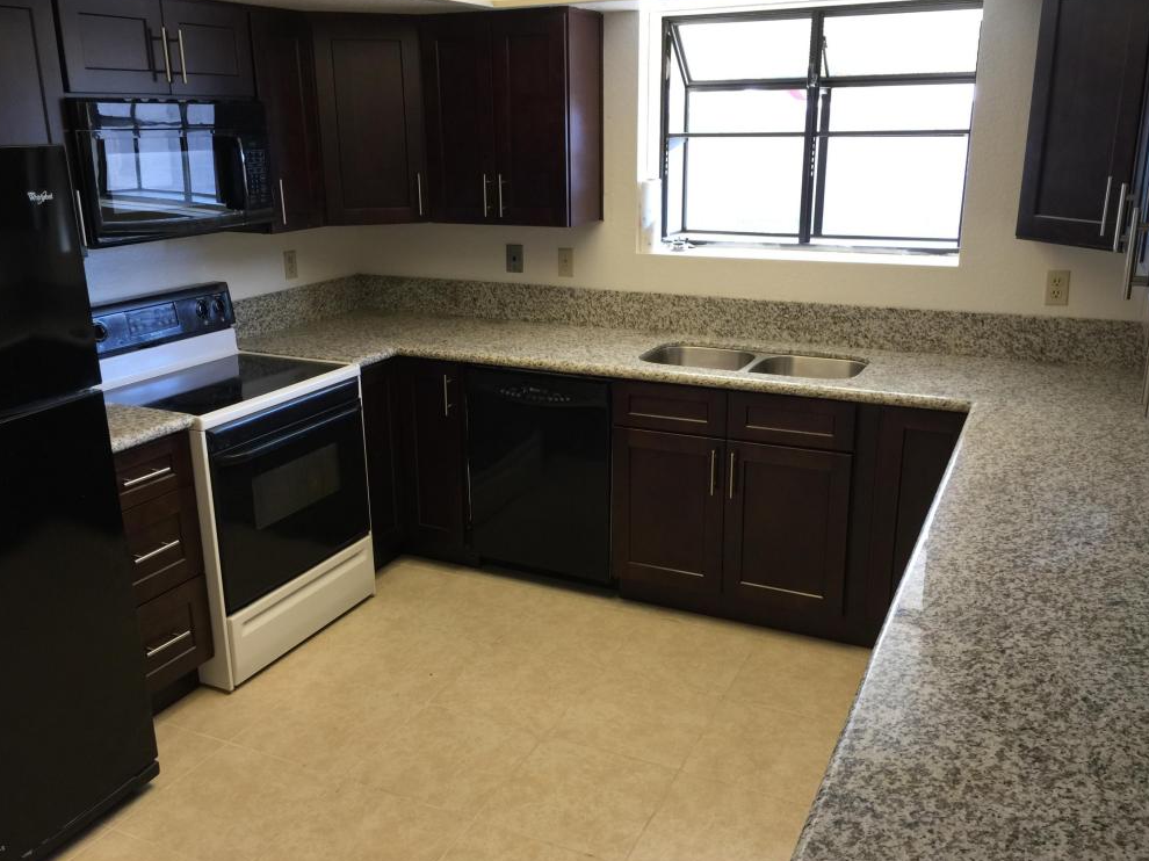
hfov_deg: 60.0
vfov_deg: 46.8
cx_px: 568
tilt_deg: -17.7
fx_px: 996
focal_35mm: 30
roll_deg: +0.3
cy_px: 430
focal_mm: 4.15
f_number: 2.2
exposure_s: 1/30
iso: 32
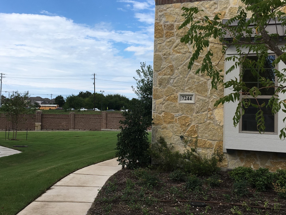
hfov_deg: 44.8
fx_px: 347
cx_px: 141
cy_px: 93
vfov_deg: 34.3
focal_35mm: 42
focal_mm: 4.15
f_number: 2.2
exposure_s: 1/1709
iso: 25
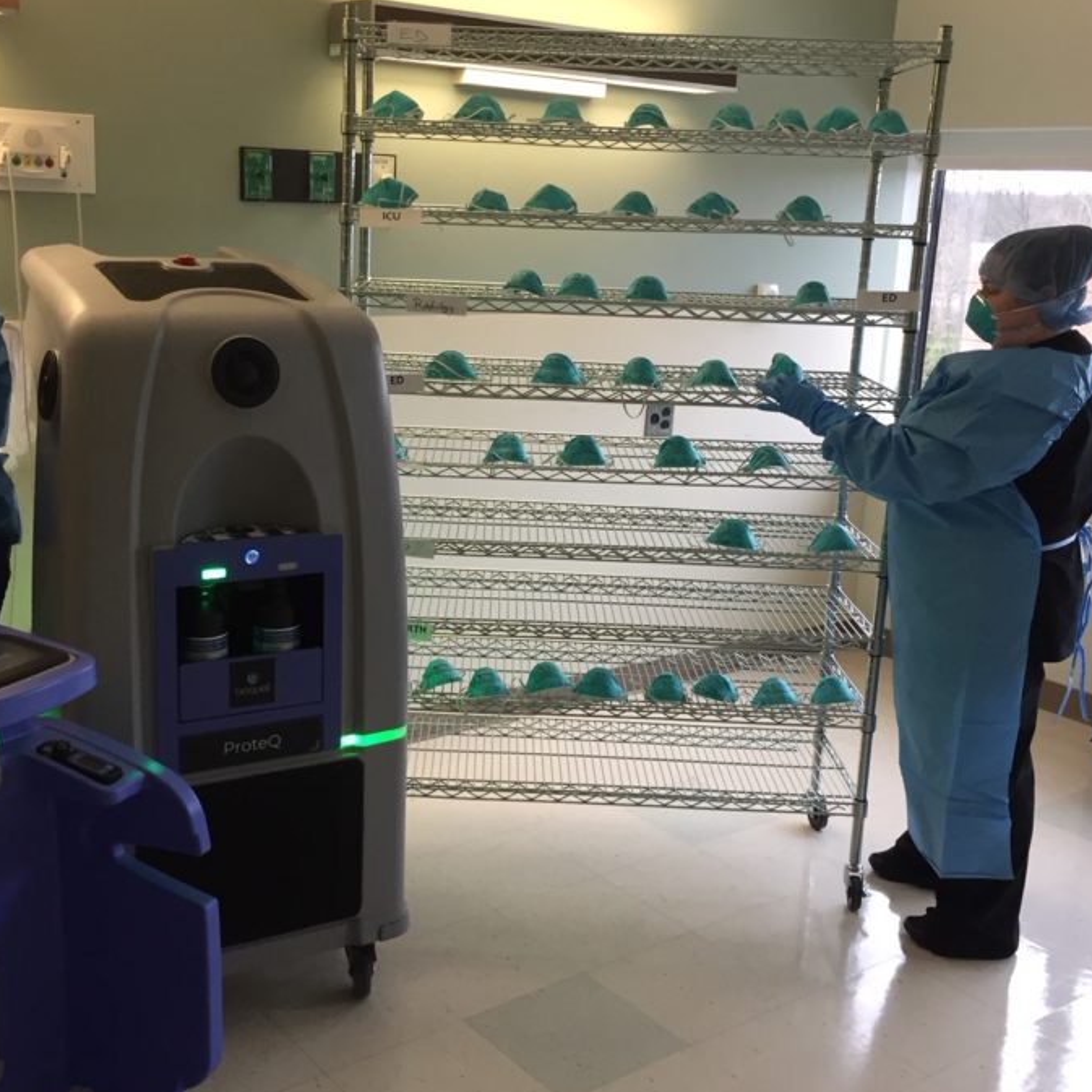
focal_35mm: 39
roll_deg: -1.4
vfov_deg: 42.8
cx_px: 485
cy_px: 532
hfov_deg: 42.8
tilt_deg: -13.4
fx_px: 1392
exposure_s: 1/30
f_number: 2.2
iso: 40
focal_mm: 4.15
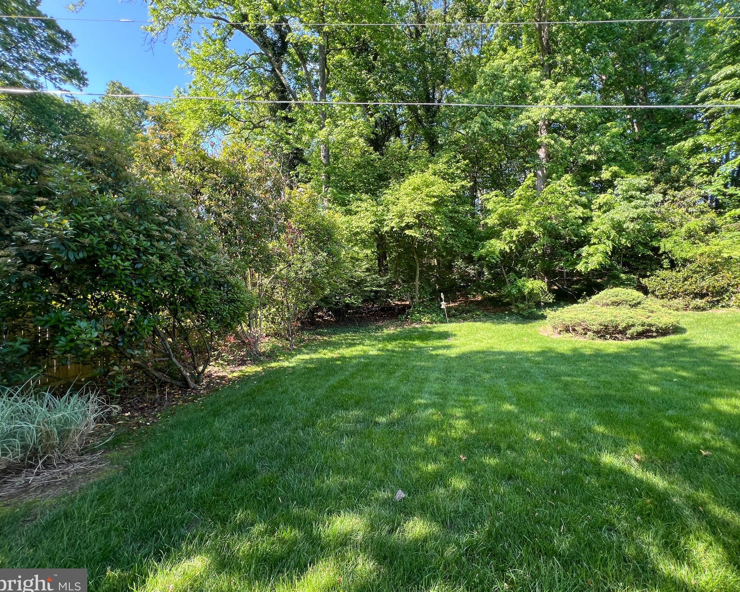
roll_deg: -0.9
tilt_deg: -1.5
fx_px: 307
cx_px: 396
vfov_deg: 88.0
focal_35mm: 14
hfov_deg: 100.5
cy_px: 295
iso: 32
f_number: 1.8
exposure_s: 1/120
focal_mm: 1.57
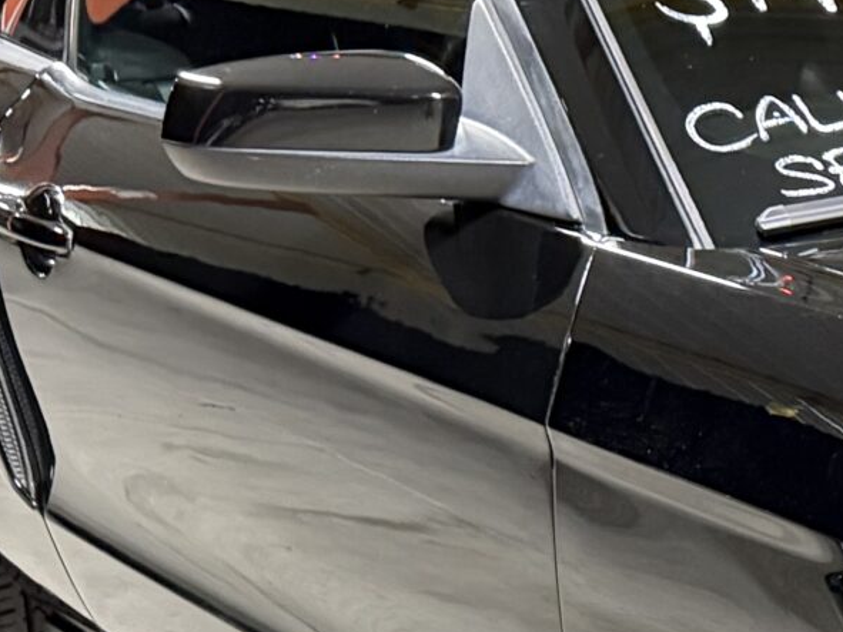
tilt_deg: -20.7
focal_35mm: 104
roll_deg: -0.5
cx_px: 1411
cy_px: 812
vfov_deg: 13.7
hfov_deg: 16.5
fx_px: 2532
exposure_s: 1/30
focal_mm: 6.76
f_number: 1.78
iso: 1600
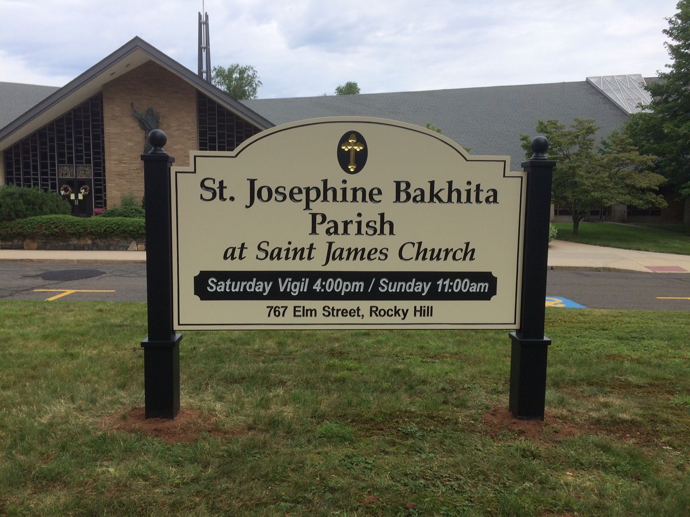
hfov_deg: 61.7
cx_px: 345
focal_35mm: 29
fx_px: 578
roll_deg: +1.5
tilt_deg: -7.6
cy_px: 258
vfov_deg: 48.2
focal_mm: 4.15
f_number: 2.2
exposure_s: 1/1580
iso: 32
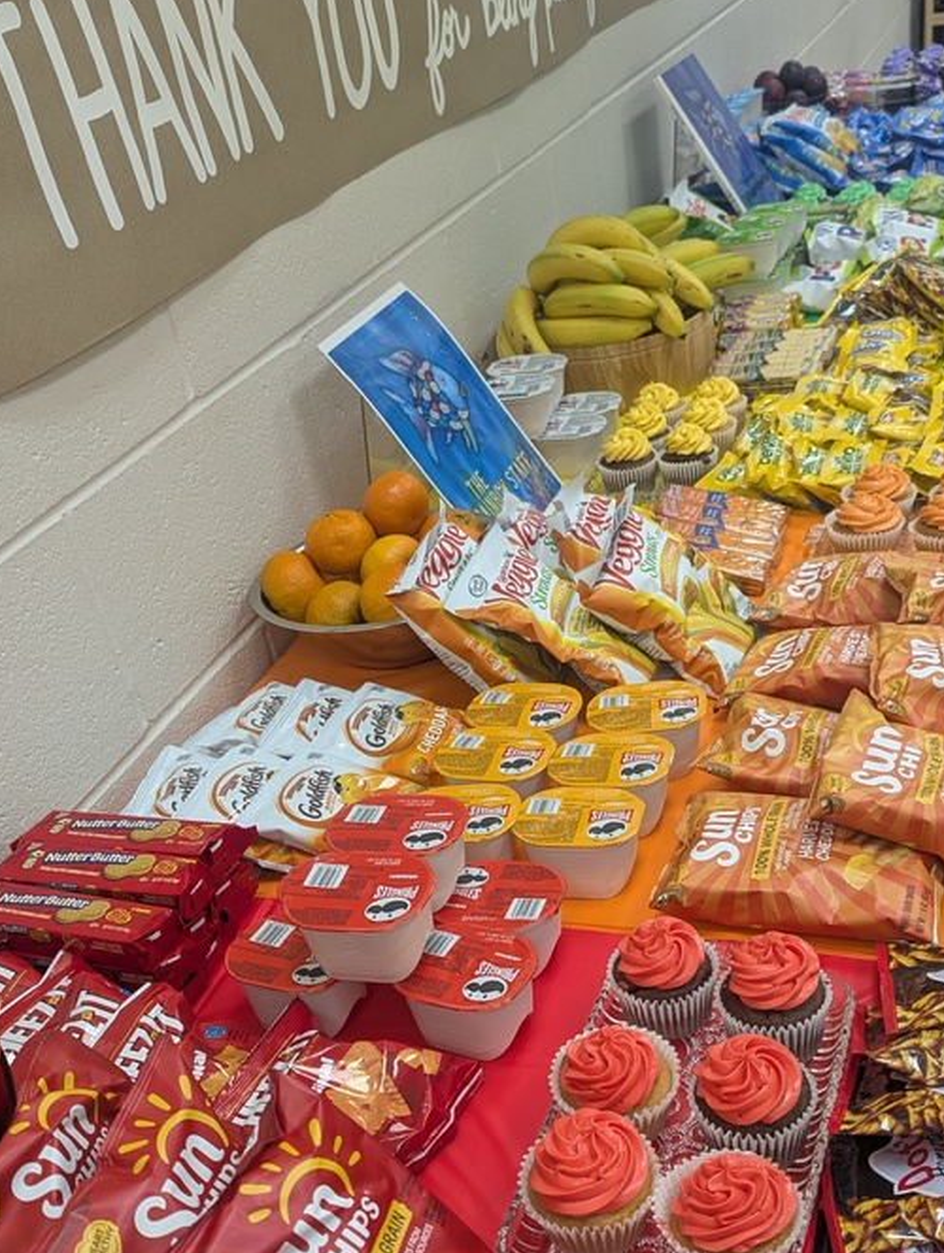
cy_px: 864
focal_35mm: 37
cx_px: 533
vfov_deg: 49.0
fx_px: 1342
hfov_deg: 38.7
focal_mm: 6.81
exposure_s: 1/36.5
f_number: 1.85
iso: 45
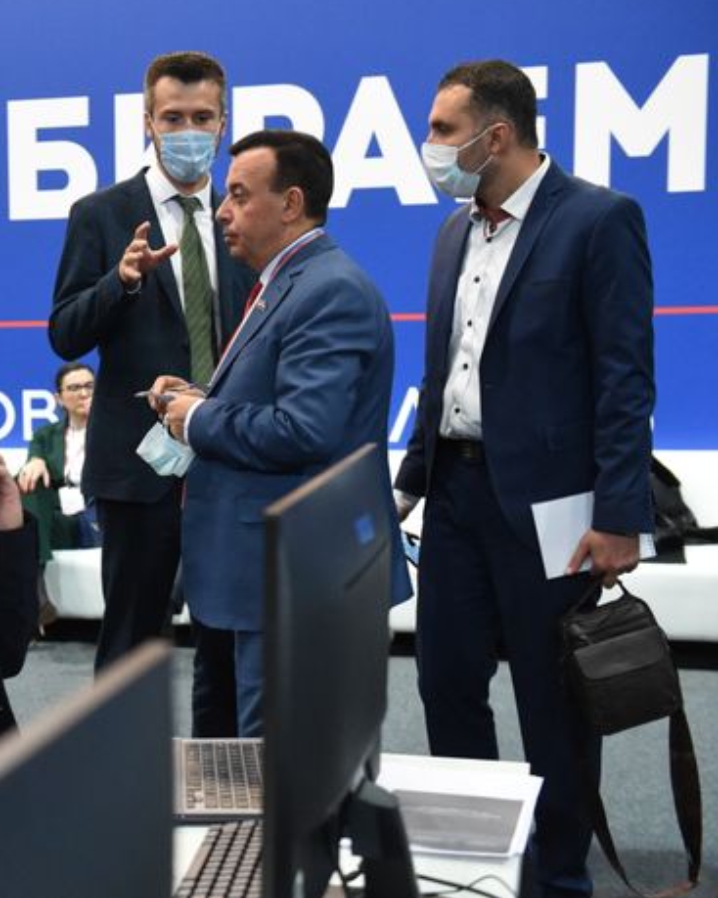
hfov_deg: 23.5
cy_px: 444
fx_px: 1674
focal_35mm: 63
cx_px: 59
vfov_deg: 30.0
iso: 12800
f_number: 4
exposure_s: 1/800
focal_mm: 44
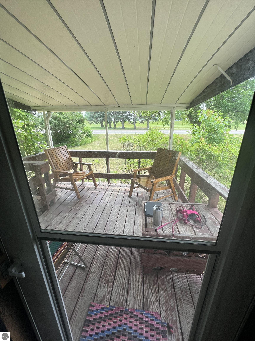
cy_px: 170
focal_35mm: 13
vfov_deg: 106.2
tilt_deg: -18.4
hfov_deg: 89.9
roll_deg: +2.0
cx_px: 128
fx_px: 128
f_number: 1.8
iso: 32
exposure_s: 1/172
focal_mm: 1.57
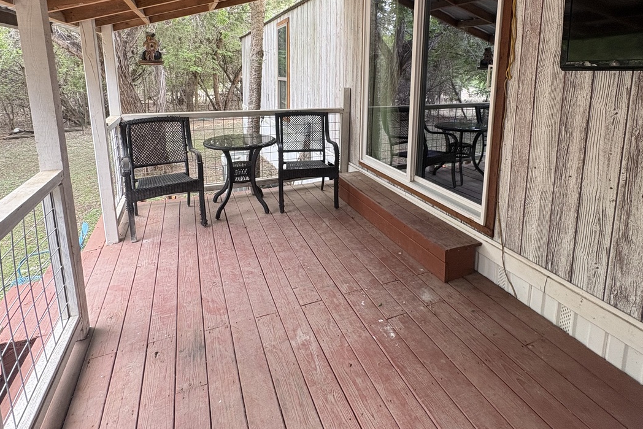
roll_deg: -0.8
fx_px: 357
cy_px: 125
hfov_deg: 84.0
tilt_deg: -7.6
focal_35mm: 20
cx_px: 327
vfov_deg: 59.7
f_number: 2.2
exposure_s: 1/99
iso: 100
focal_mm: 2.22
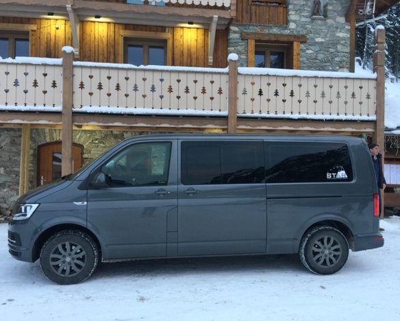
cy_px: 162
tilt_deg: +2.7
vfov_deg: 47.2
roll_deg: -1.2
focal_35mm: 31
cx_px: 208
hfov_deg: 57.1
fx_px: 367
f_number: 2.2
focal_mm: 4.15
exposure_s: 1/33
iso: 32
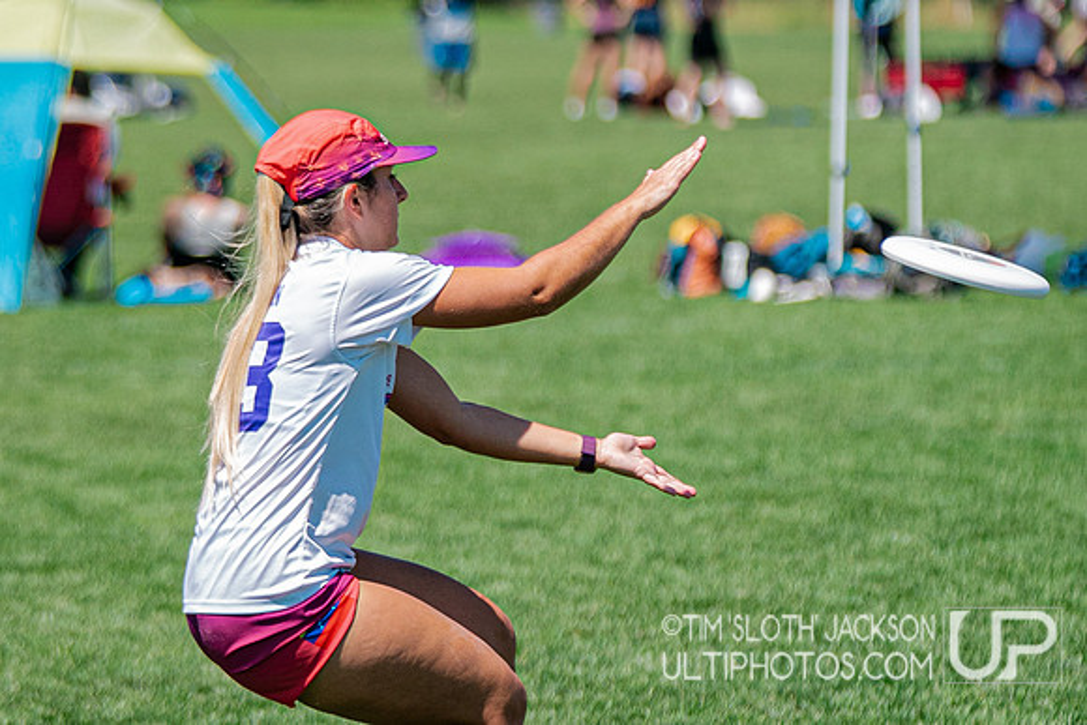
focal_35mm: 328
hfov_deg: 6.3
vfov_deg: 4.2
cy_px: 432
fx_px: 9896
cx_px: 248
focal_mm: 132
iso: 500
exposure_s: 1/6400
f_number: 2.8
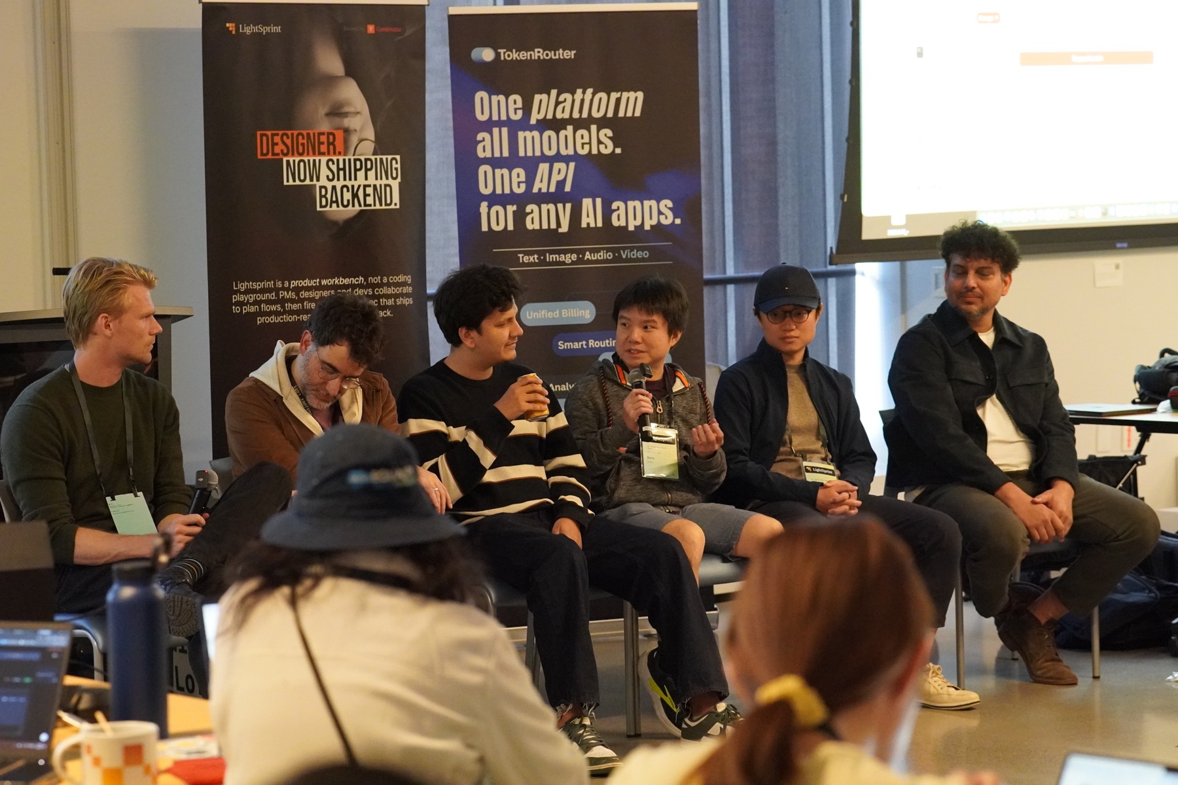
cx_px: 589
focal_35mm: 112
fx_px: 3681
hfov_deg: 18.2
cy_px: 392
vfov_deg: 12.2
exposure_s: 1/160
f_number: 3.2
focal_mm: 75
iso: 6400
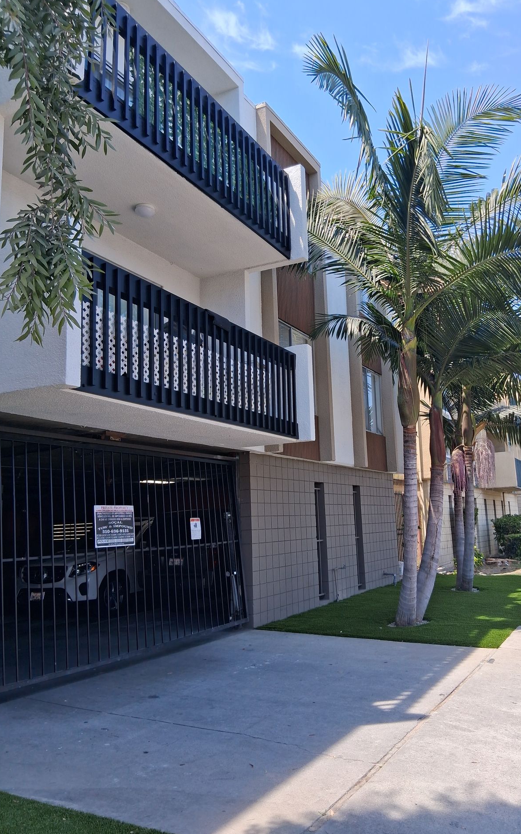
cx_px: 313
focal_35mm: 28
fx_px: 636
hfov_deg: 44.3
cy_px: 413
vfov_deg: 66.5
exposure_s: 1/233
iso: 25
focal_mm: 3.98
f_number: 1.8
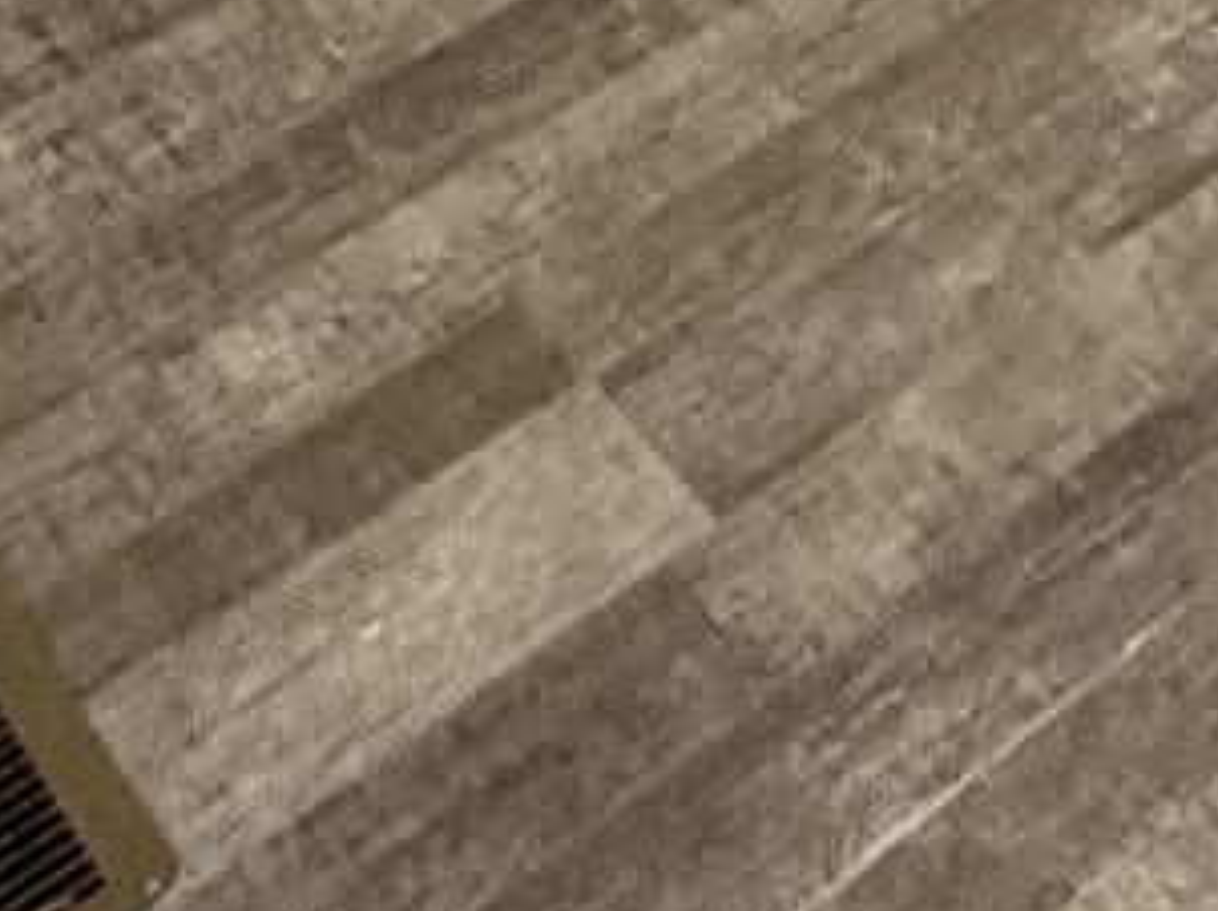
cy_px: -1451
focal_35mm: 95
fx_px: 3340
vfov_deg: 11.8
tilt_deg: -18.2
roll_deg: +0.9
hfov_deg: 16.4
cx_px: 2347
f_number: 2.2
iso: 250
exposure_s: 1/60
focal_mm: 2.22
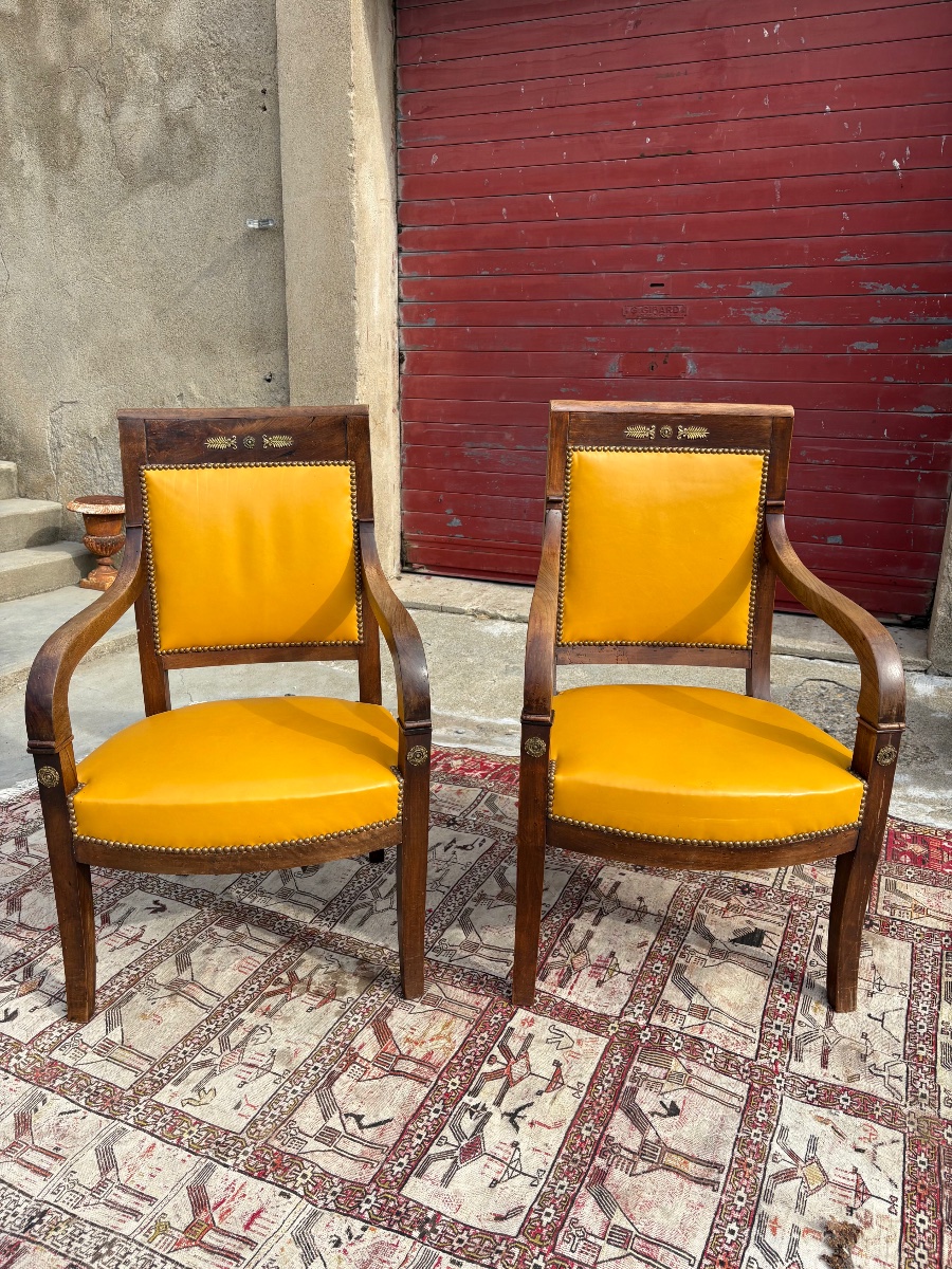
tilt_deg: -15.6
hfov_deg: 53.1
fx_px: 953
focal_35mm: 26
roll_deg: -0.8
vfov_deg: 67.3
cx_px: 476
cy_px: 634
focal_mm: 5.96
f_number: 1.6
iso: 50
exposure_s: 1/1311
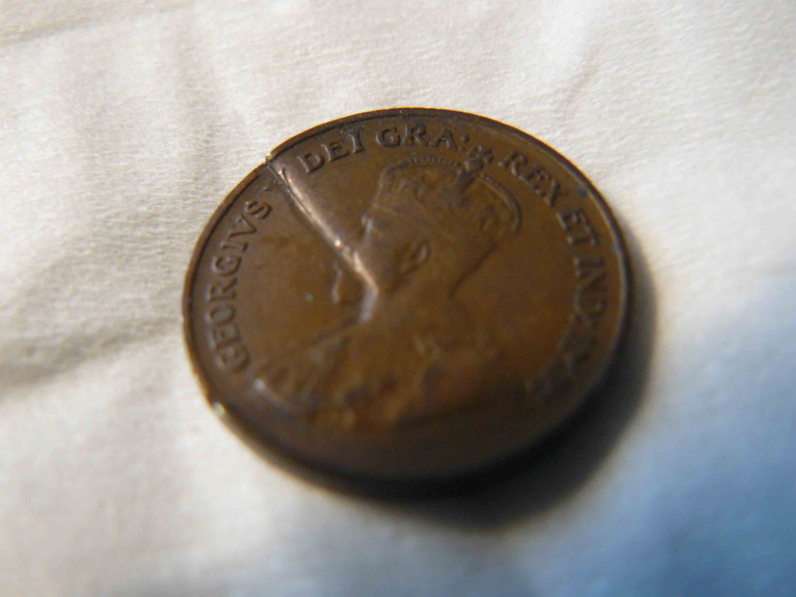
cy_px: 298
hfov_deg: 51.4
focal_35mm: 36
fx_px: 828
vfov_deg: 39.7
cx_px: 398
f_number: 2.8
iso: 125
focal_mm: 6
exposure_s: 1/30
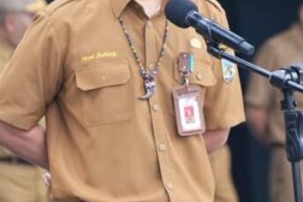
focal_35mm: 667
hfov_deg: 3.1
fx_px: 5613
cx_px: 106
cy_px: 54
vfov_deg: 2.1
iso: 2000
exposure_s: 1/320
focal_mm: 224
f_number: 5.6
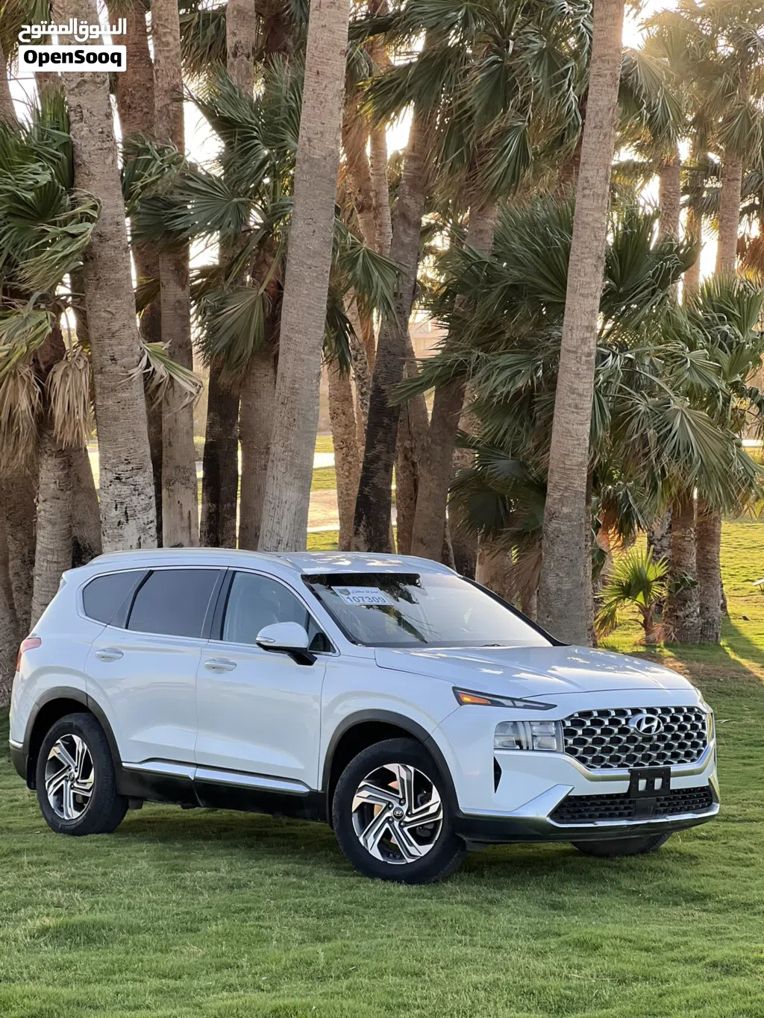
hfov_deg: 19.1
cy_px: 509
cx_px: 382
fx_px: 2266
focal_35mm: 77
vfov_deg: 25.3
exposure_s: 1/121
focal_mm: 9
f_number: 2.8
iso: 32
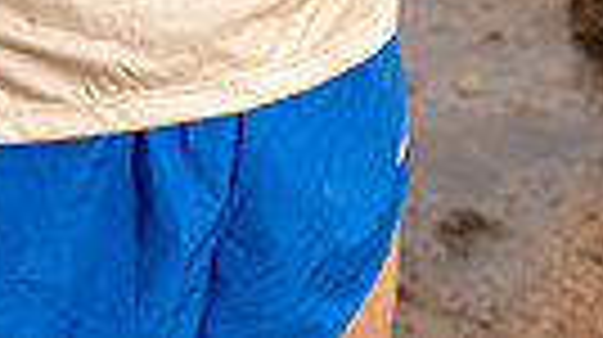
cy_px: -671
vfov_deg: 4.7
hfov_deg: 8.7
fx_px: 3945
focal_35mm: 247
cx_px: 176
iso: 160
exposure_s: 1/250
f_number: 5
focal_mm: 70
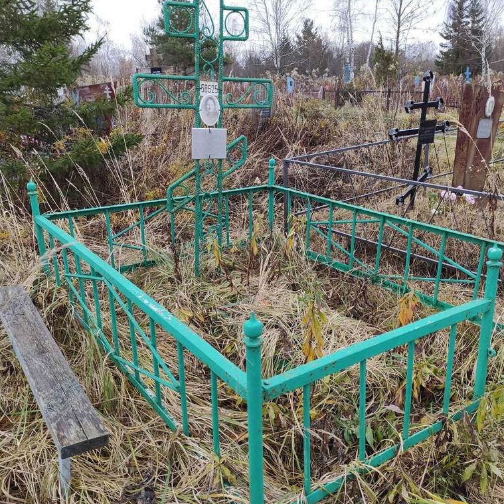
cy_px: 252
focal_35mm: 31
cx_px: 263
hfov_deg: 52.5
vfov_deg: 52.5
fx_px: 511
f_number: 1.75
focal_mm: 4.77
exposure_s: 1/100
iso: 140
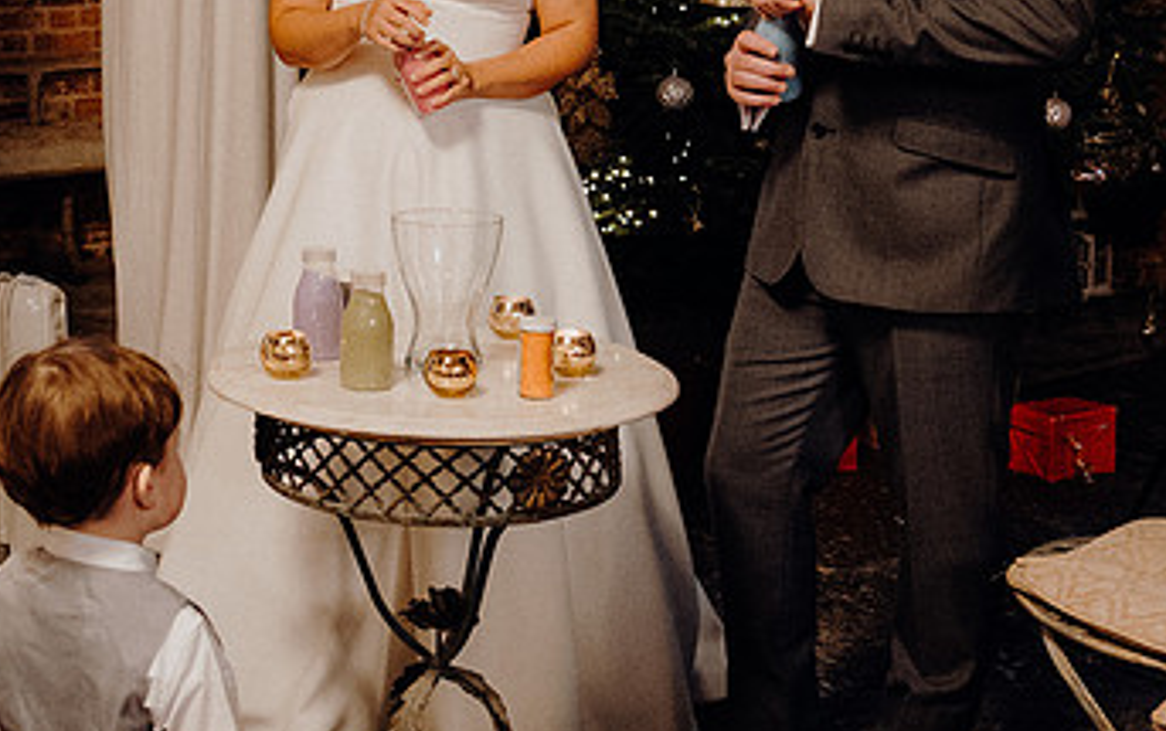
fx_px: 1972
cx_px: 224
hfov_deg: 32.0
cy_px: 131
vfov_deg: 20.7
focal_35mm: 62
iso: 4000
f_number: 3.5
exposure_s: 1/160
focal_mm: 24
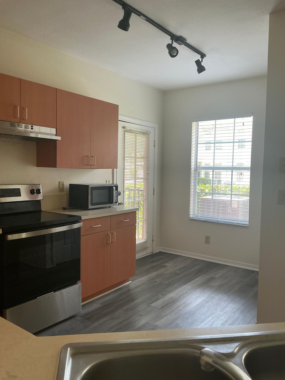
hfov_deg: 49.7
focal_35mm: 28
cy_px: 190
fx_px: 307
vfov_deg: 63.4
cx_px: 142
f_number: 1.8
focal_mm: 3
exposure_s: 1/60
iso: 50
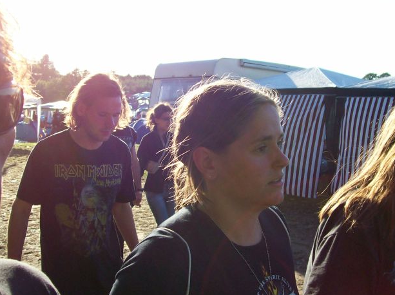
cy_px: 144
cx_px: 193
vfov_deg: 30.8
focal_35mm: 47
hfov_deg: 40.5
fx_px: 536
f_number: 2.7
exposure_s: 1/609
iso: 80
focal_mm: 6
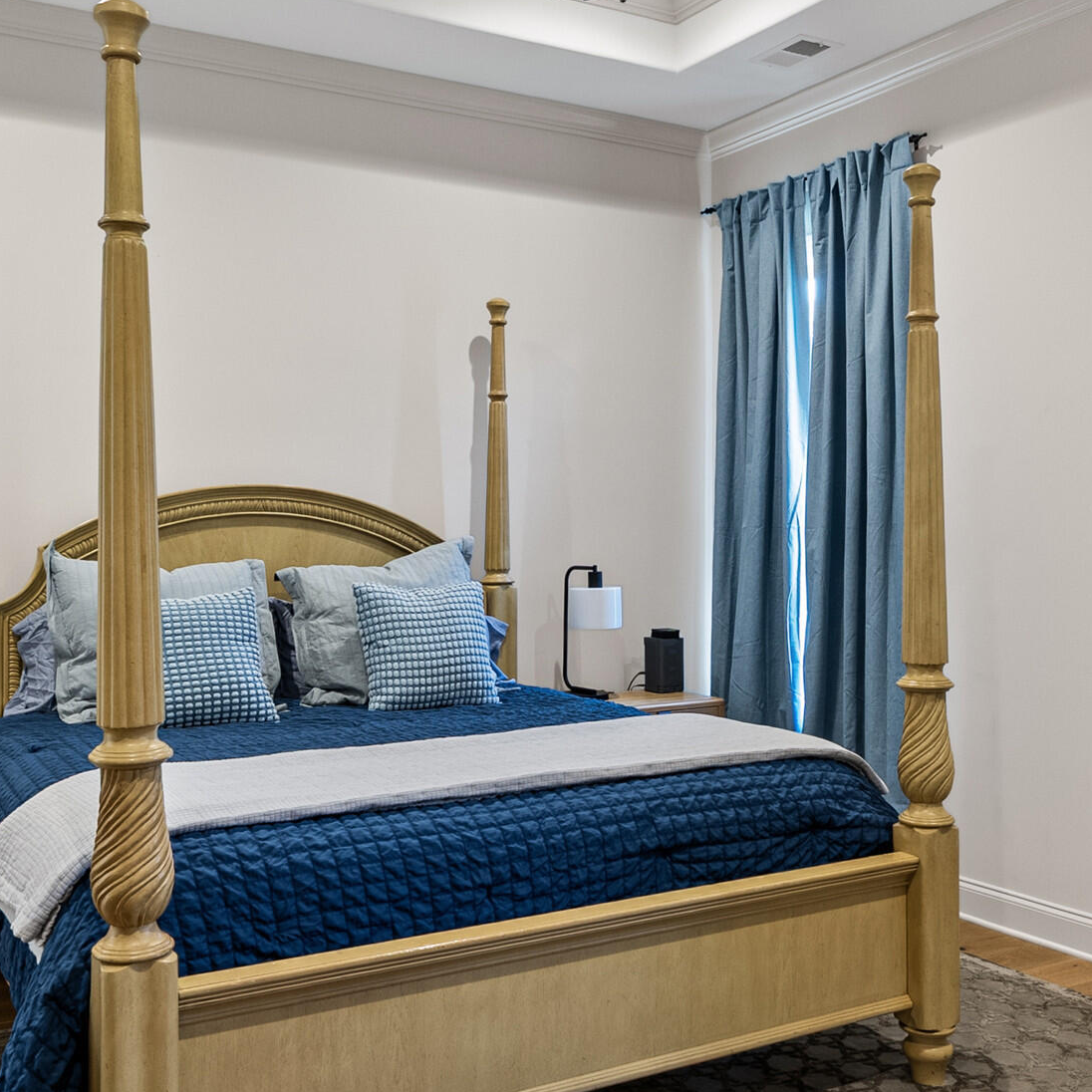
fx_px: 1285
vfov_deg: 46.0
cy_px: 552
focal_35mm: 36
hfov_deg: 46.0
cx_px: 570
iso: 800
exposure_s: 1/1.67
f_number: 9
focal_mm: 16
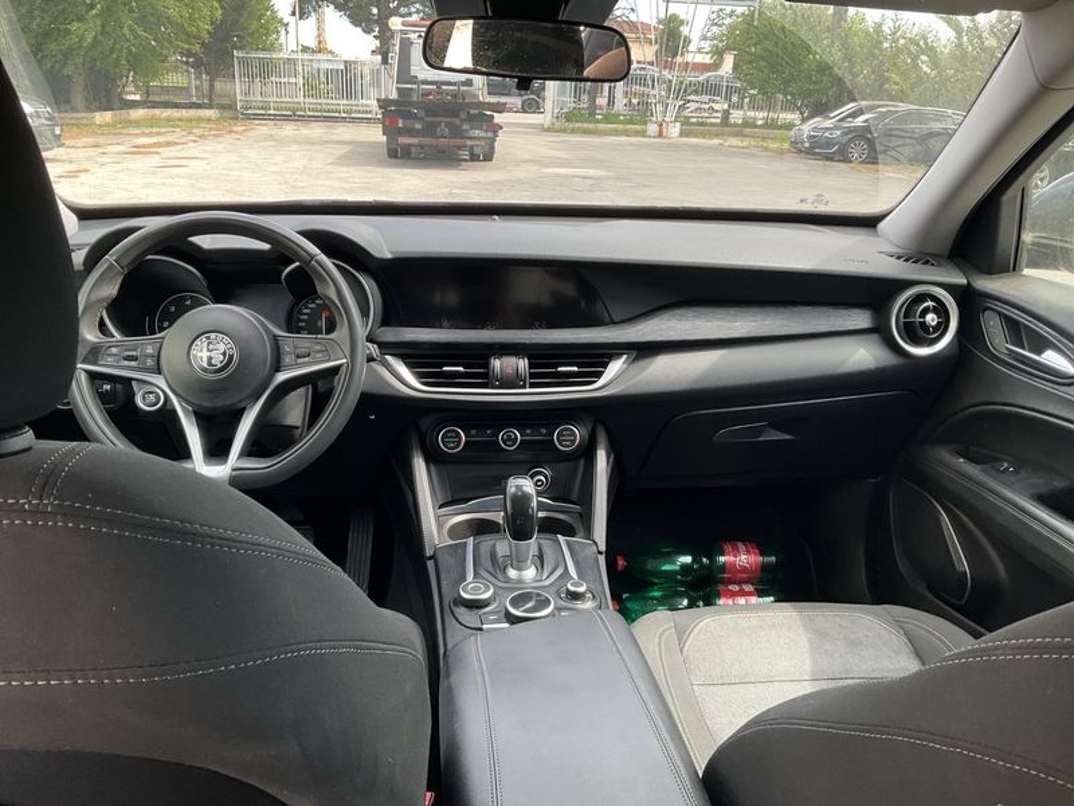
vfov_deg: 48.2
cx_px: 537
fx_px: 900
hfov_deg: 61.7
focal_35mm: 29
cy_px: 403
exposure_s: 1/122
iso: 25
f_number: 1.8
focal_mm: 3
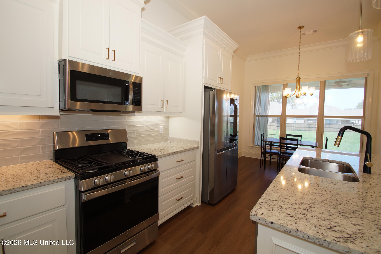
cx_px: 190
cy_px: 127
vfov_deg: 77.3
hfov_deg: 100.4
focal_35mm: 15
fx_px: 159
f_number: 4.5
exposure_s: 1/80
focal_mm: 10
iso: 400
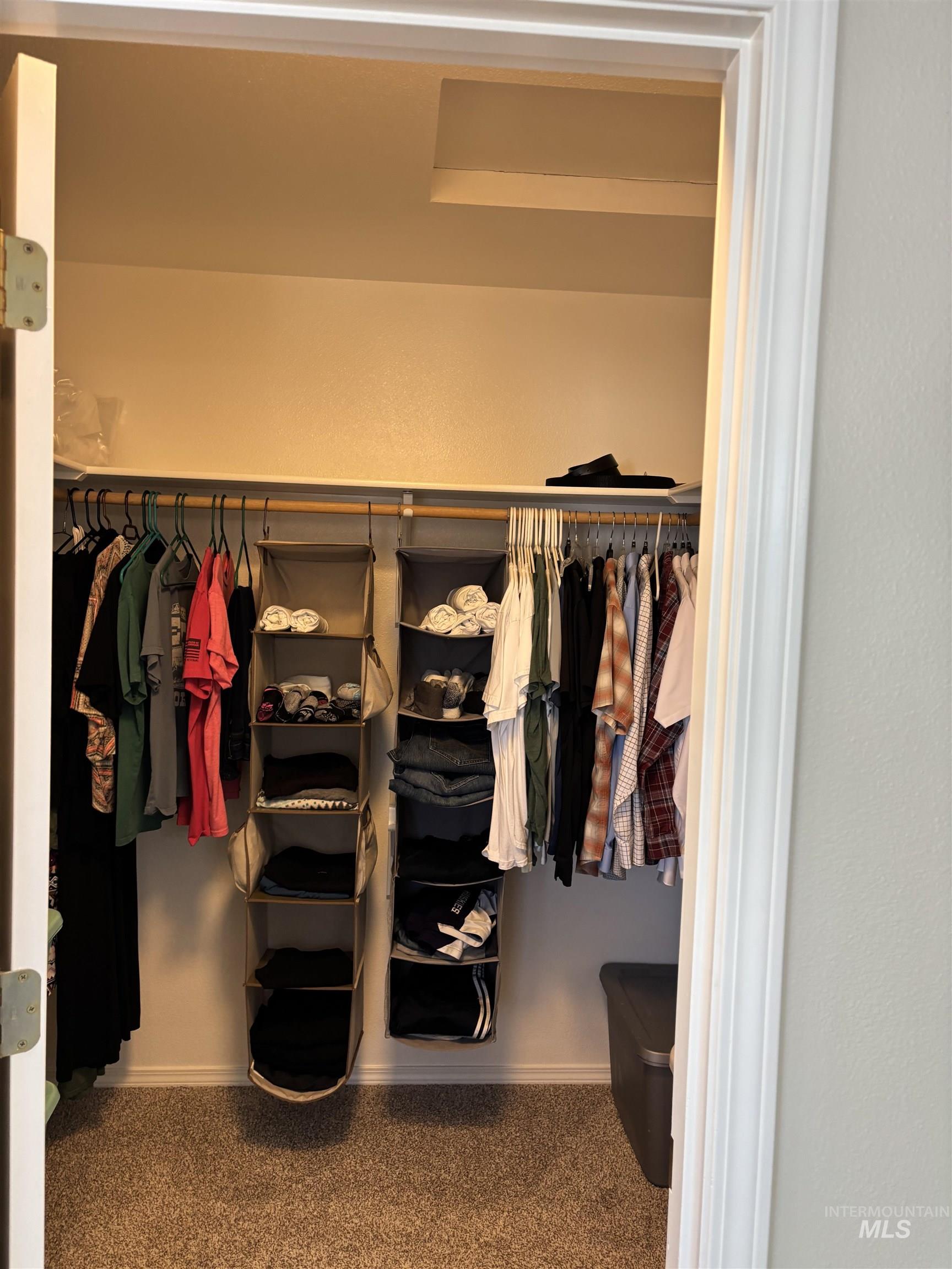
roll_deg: -3.4
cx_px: 476
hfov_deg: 53.1
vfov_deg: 67.3
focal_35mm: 26
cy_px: 634
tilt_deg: -4.8
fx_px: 953
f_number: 1.6
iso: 100
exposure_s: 1/120
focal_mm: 5.96
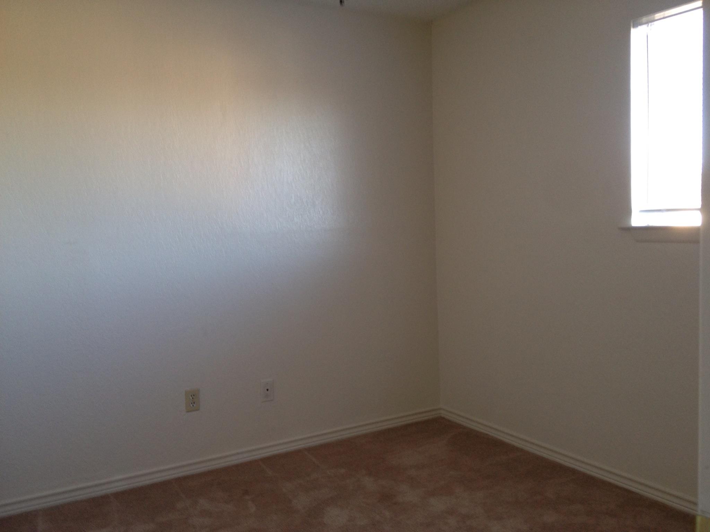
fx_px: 718
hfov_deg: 52.6
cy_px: 266
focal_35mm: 35
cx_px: 355
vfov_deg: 40.7
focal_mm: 4.28
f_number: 2.4
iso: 64
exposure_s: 1/20
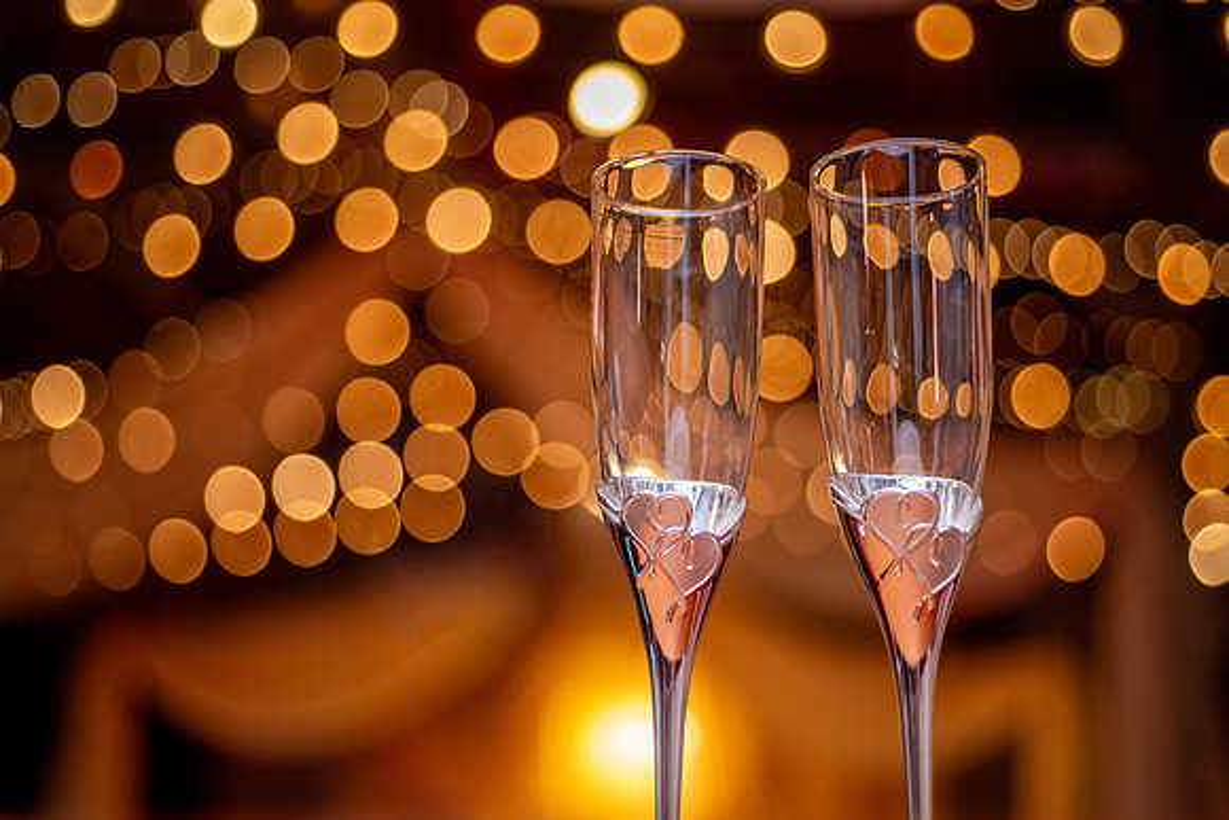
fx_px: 2116
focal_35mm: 62
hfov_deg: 32.4
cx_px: 614
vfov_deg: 21.9
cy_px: 410
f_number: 3.2
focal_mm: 60
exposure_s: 1/200
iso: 1000
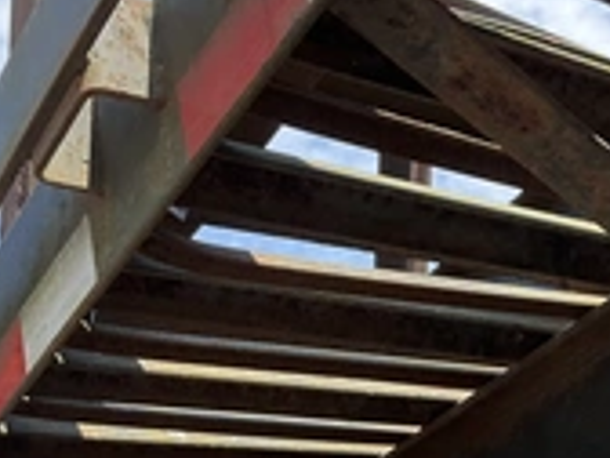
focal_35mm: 69
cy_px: 473
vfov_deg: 20.5
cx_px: 523
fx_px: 1216
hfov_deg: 27.4
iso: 25
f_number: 1.8
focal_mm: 3
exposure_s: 1/912
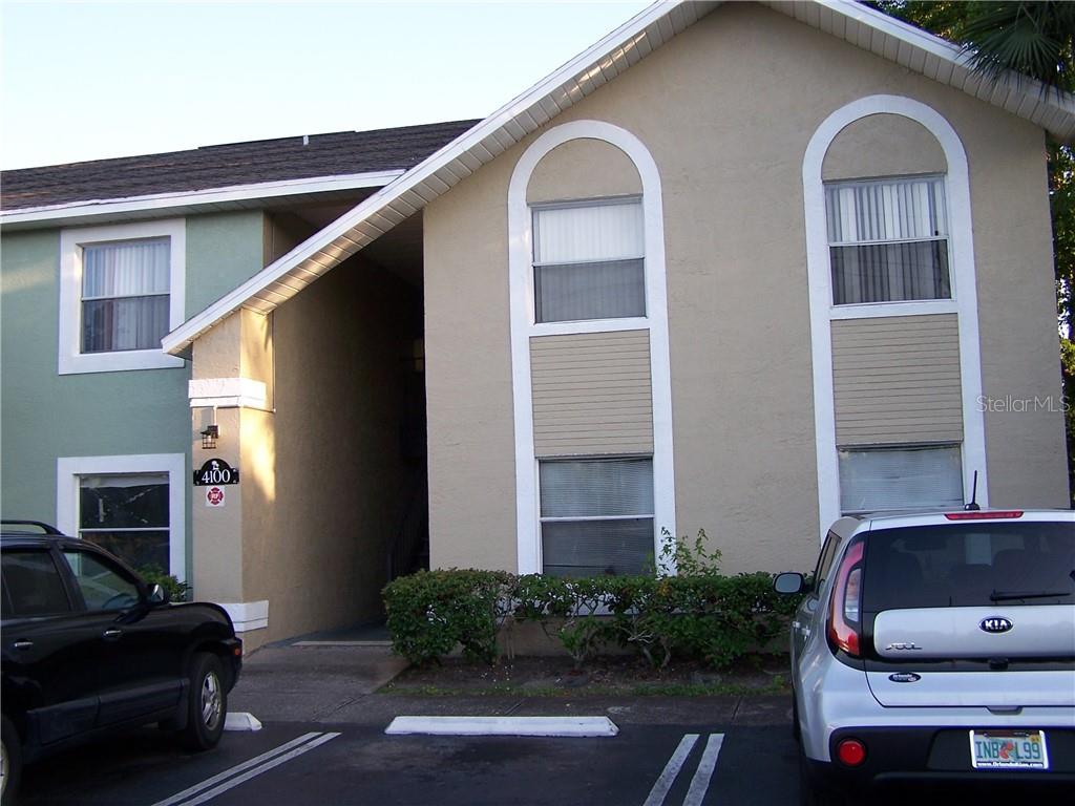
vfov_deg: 37.7
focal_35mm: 38
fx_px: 1180
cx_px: 538
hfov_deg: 49.0
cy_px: 403
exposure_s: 1/160
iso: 80
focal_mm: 6.3
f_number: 2.8
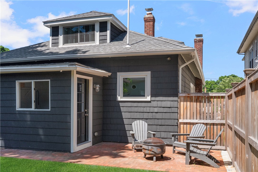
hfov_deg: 57.2
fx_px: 236
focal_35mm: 33
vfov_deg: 40.0
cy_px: 86
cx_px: 129
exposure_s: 1/320
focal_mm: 22
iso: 400
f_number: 13
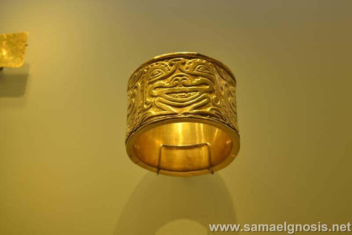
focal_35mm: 82
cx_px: 176
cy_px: 118
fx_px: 806
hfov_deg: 24.6
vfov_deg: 16.5
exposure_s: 1/15
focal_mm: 55
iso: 100
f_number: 5.6
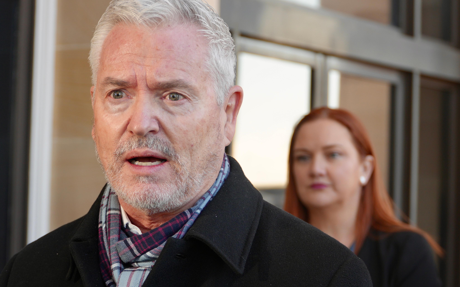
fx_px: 1262
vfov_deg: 13.0
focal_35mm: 101
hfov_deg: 20.7
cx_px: 234
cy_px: 161
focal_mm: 53
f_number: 4
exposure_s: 1/160
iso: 200
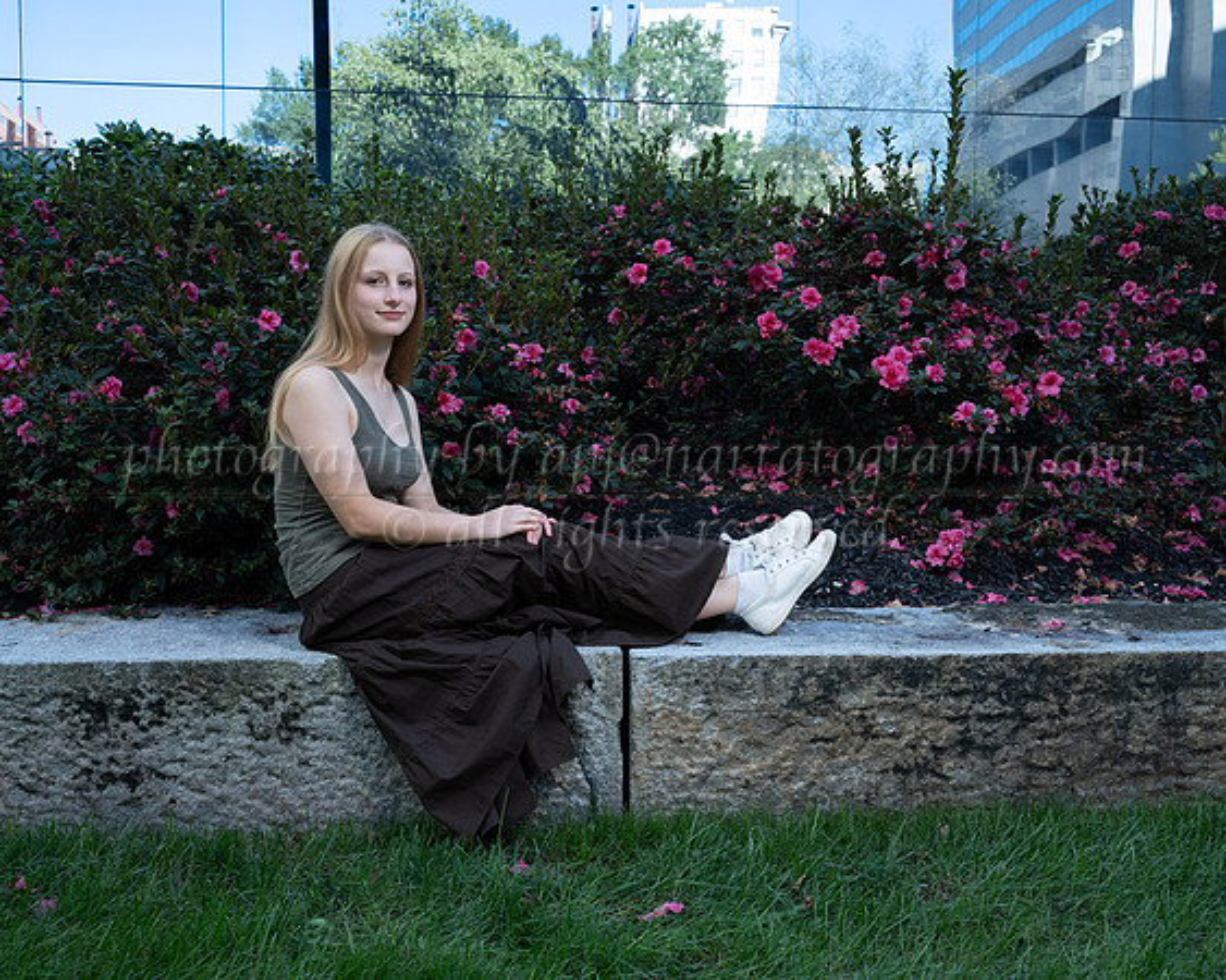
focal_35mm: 32
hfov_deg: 56.1
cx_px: 613
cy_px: 490
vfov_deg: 46.2
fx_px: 1150
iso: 400
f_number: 5.6
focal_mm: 28
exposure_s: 1/250
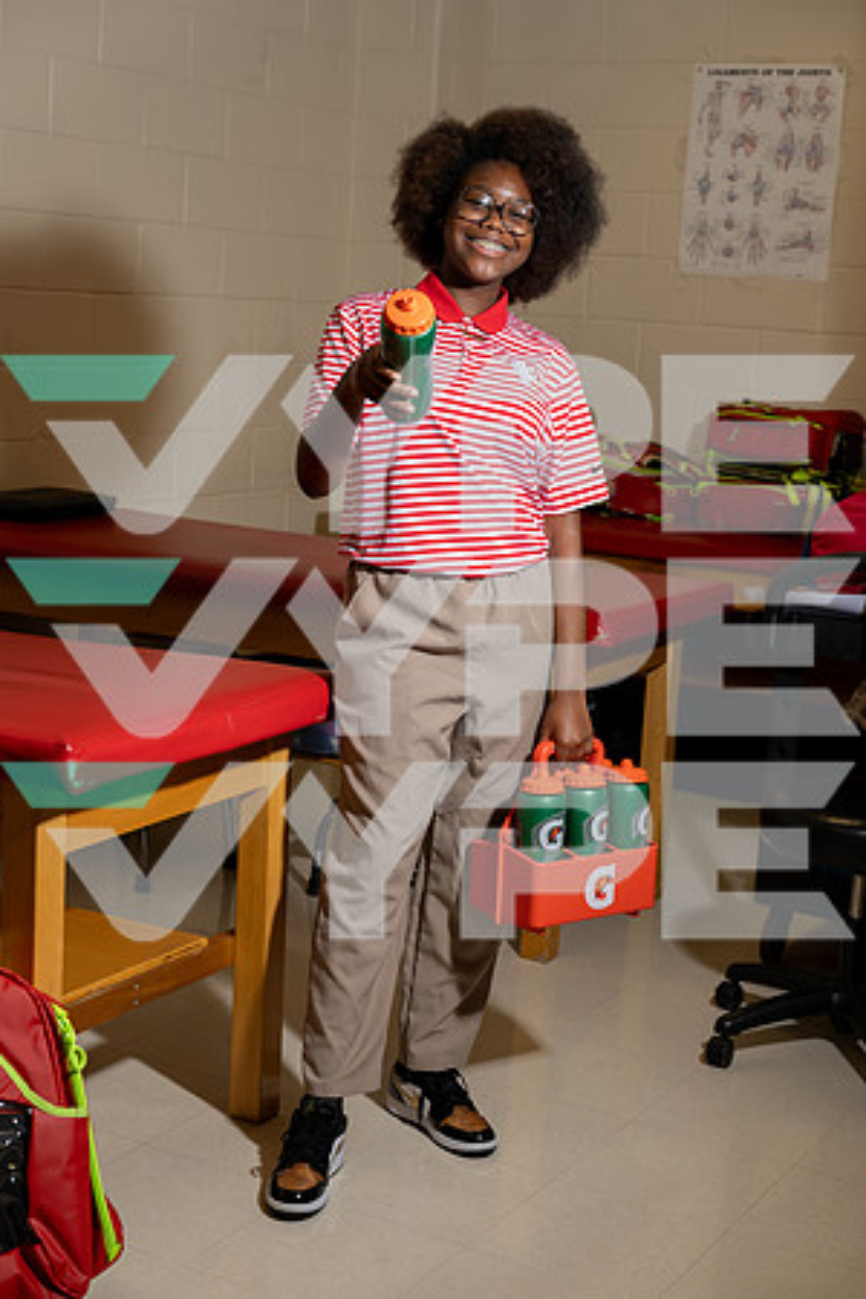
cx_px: 433
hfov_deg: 25.1
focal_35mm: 54
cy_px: 650
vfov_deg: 36.9
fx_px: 1948
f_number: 4.5
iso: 200
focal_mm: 54
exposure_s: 1/250
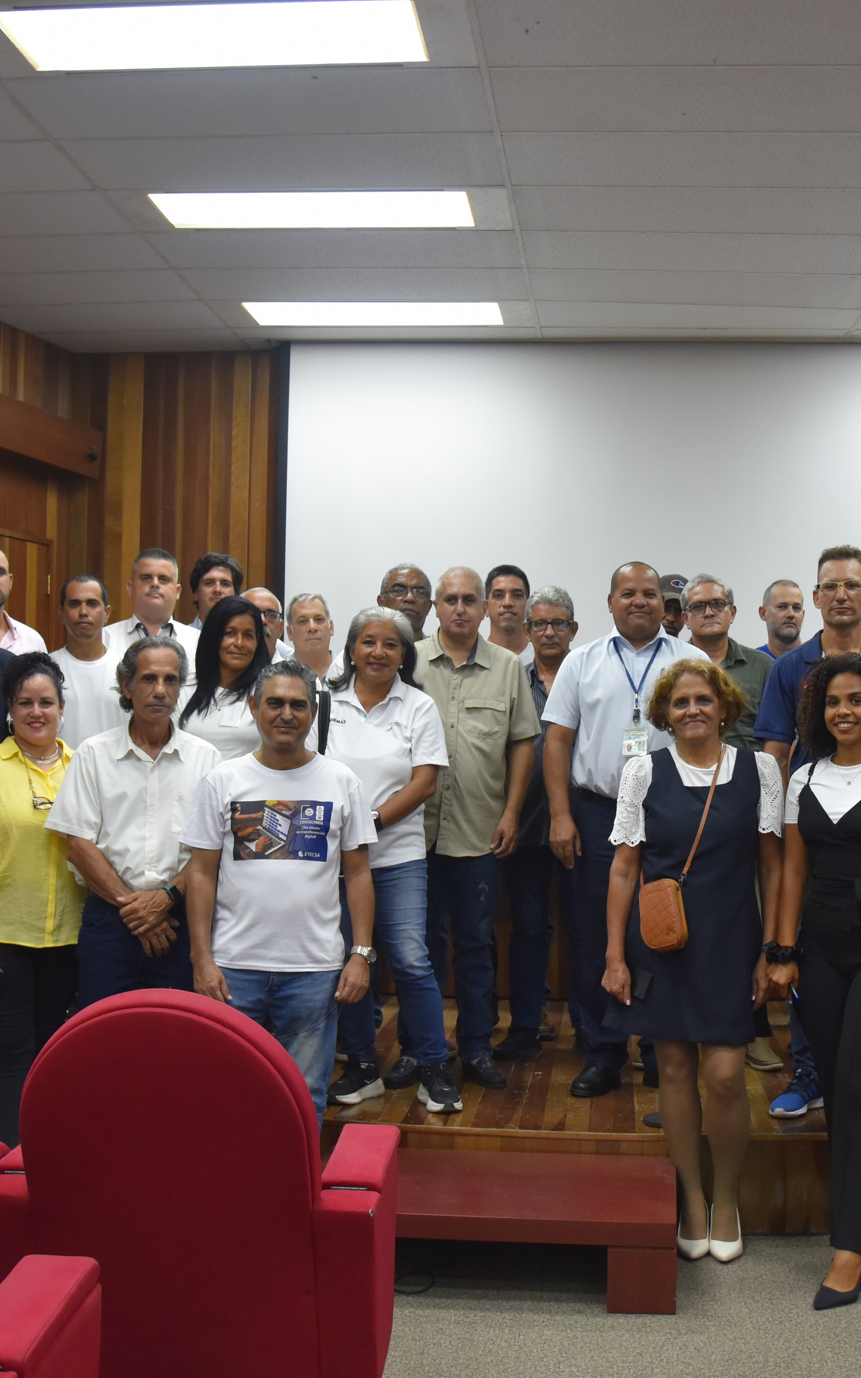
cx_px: 523
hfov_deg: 30.4
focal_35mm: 42
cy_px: 698
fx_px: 1577
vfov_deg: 47.2
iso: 1250
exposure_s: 1/100
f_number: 5
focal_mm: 24
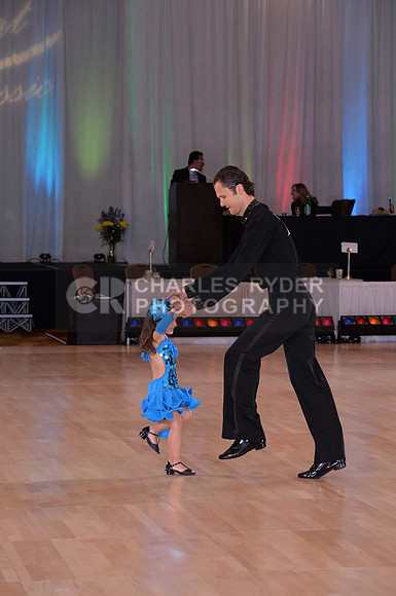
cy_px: 298
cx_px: 198
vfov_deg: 17.1
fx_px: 1986
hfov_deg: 11.4
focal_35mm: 120
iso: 2000
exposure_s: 1/250
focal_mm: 120
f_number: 5.6
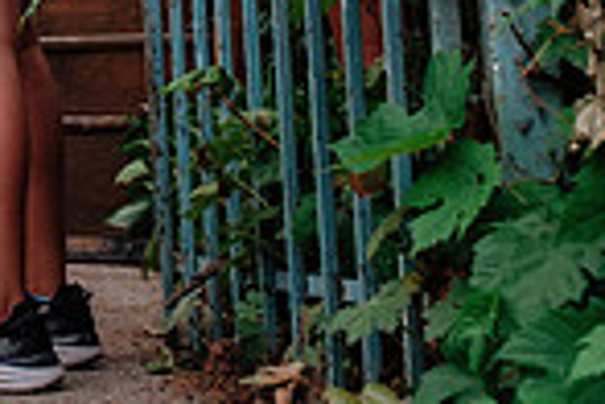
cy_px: -252
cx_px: -441
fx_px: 2504
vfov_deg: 8.9
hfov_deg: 12.7
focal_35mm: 149
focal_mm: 22.7
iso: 800
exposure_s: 1/250
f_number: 4
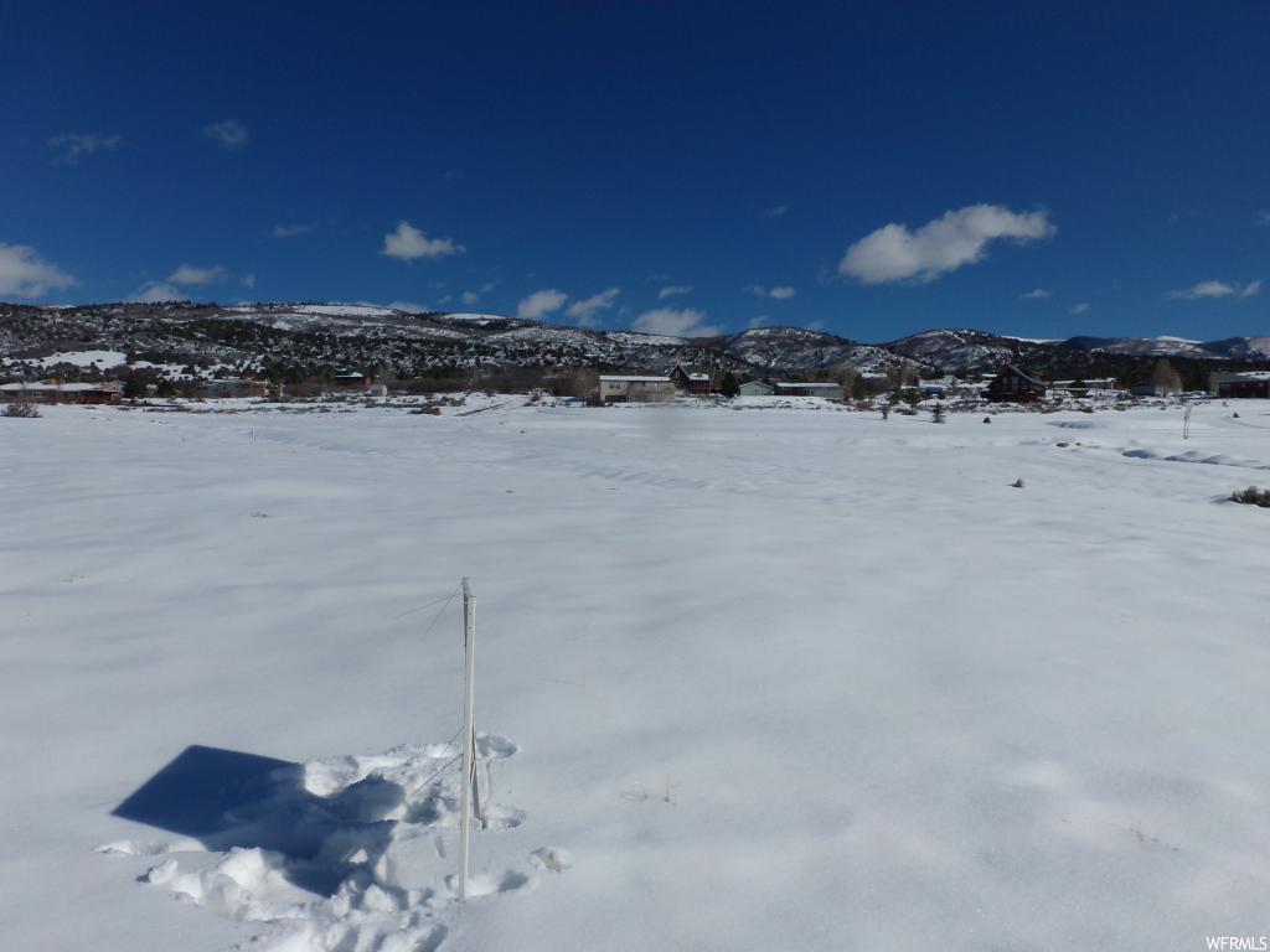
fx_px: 954
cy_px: 476
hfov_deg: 67.3
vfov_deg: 53.1
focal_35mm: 26
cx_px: 635
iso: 100
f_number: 7.52
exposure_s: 1/1300
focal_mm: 4.7
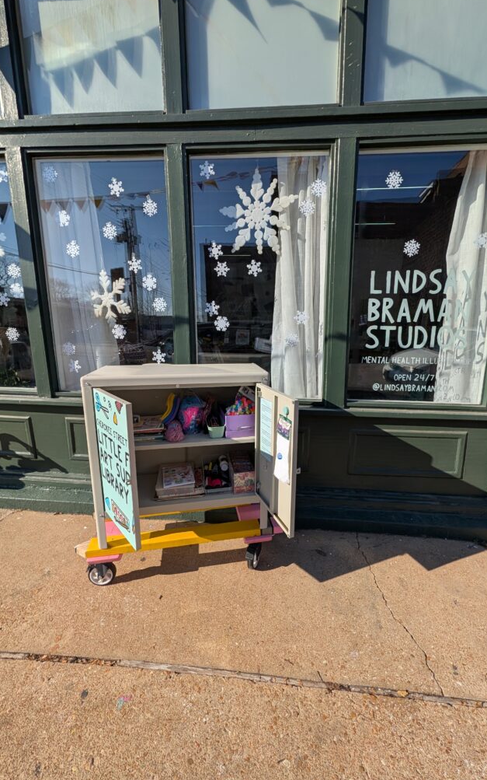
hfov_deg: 82.7
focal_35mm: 13
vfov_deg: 109.4
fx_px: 276
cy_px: 387
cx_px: 262
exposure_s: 1/4505
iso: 54
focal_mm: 2.02
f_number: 1.7
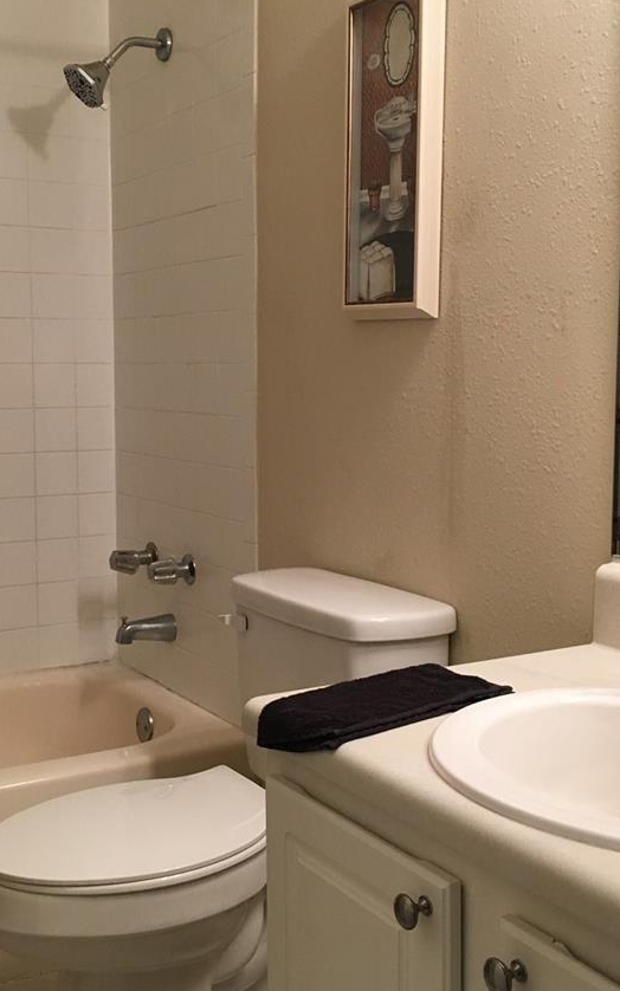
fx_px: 1189
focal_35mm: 44
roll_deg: +0.0
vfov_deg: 45.3
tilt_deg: -6.3
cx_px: 270
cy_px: 479
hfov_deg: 29.2
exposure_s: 1/30
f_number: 2.2
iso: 80
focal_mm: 4.15
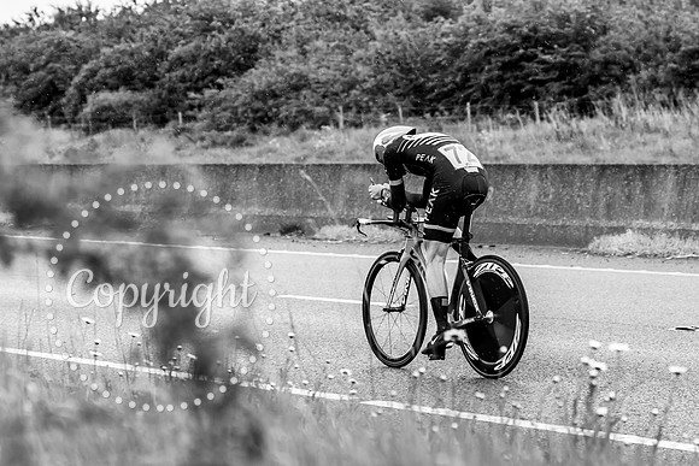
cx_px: 441
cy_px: 176
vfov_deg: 10.3
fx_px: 2580
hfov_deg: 15.4
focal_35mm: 133
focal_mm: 70
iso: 320
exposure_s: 1/1000
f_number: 3.5
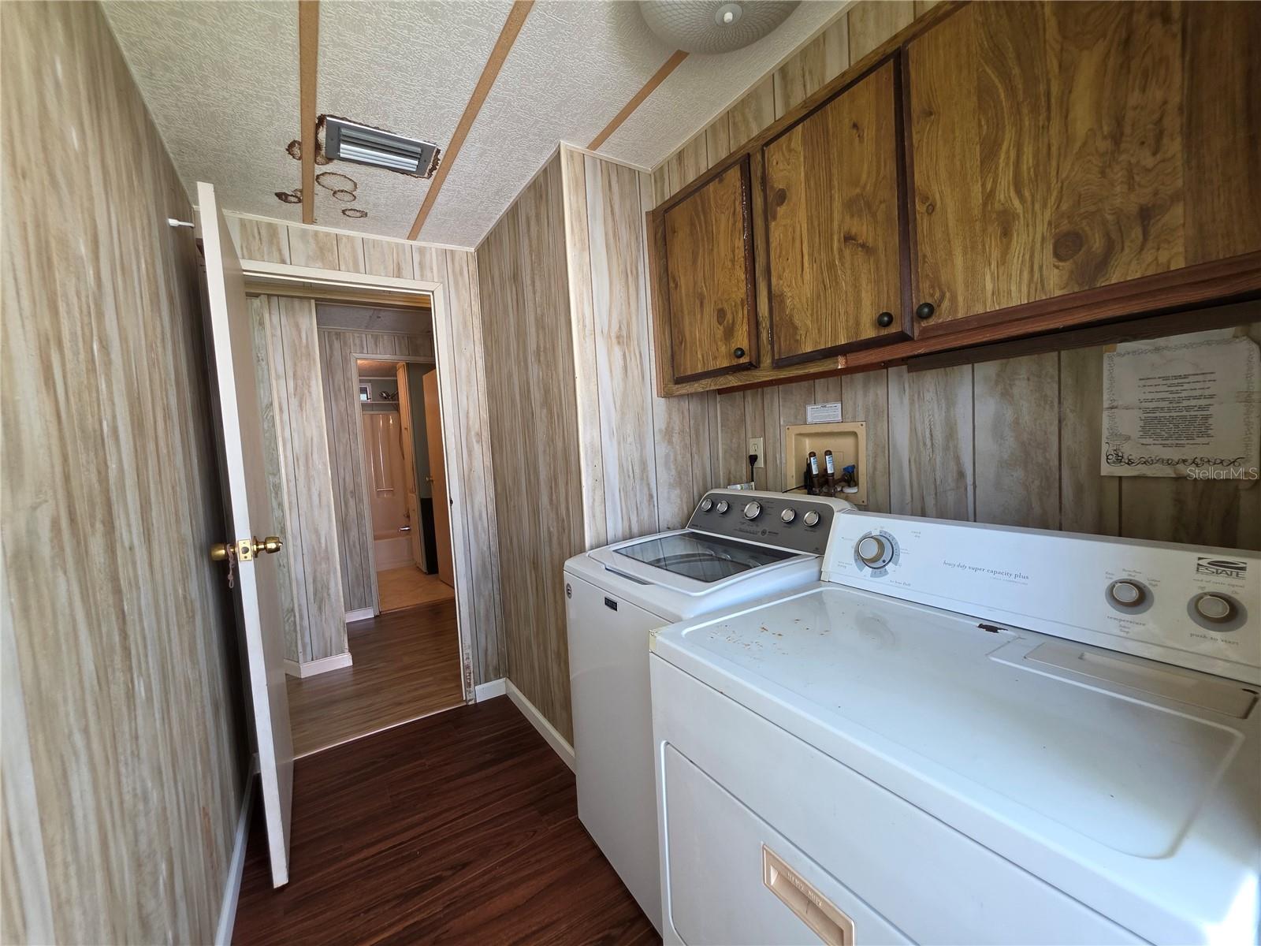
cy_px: 473
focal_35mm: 13
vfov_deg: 89.9
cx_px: 630
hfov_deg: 106.2
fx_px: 474
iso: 160
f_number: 1.9
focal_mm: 2.2
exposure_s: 1/120
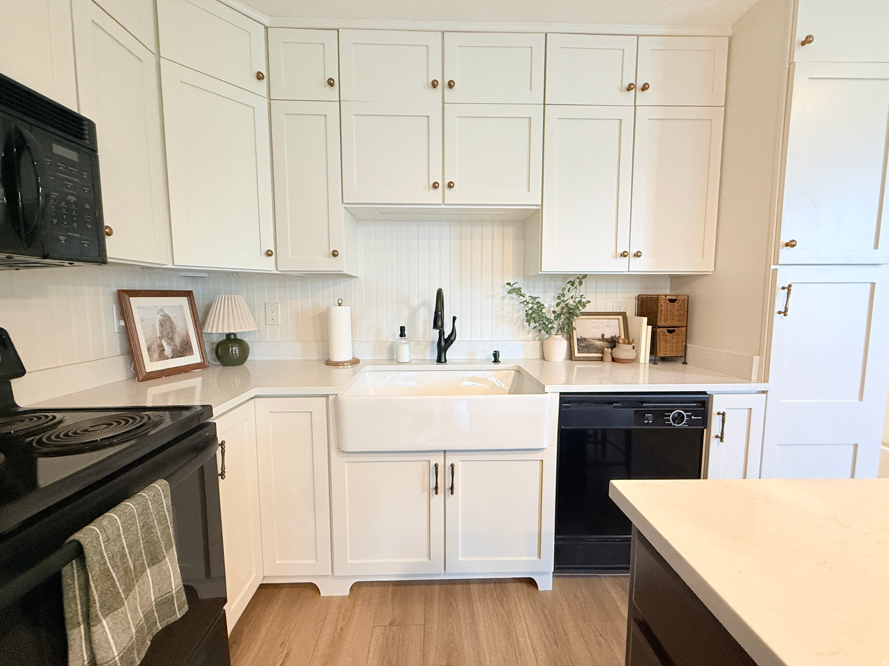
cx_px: 444
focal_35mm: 14
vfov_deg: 85.7
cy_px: 333
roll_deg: +0.1
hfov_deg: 102.1
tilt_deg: -5.0
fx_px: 360
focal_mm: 2.22
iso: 320
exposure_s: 1/60
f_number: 2.2
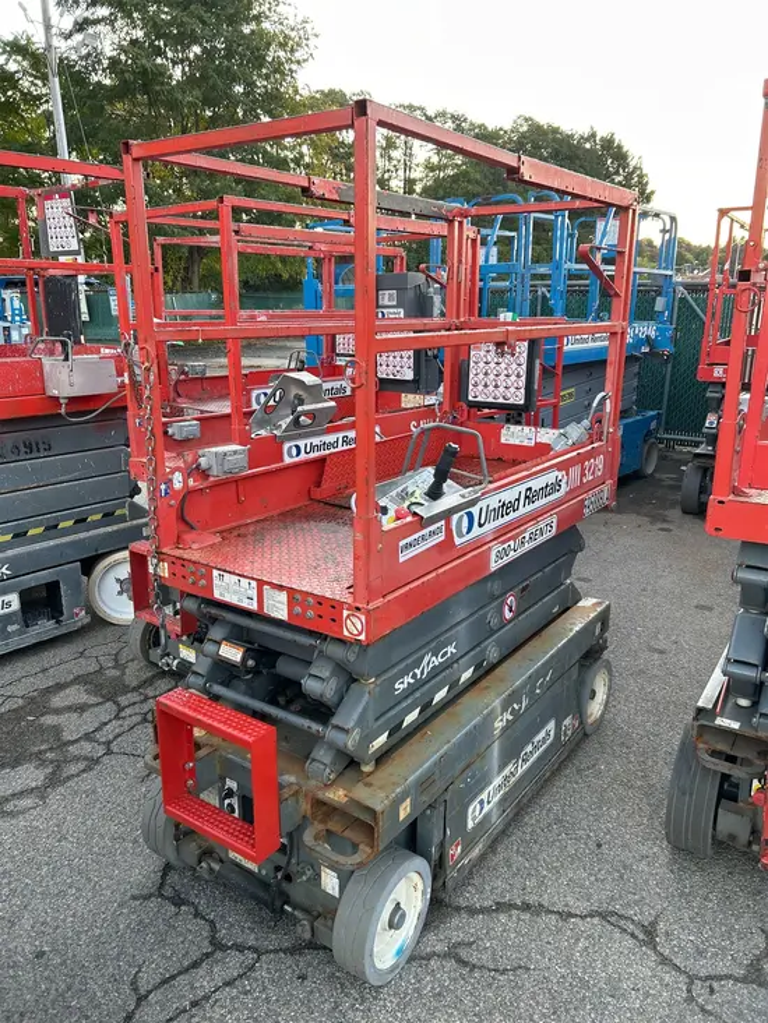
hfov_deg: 53.1
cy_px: 512
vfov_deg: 67.3
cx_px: 384
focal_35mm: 26
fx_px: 769
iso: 125
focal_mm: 5.7
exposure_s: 1/121
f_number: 1.5
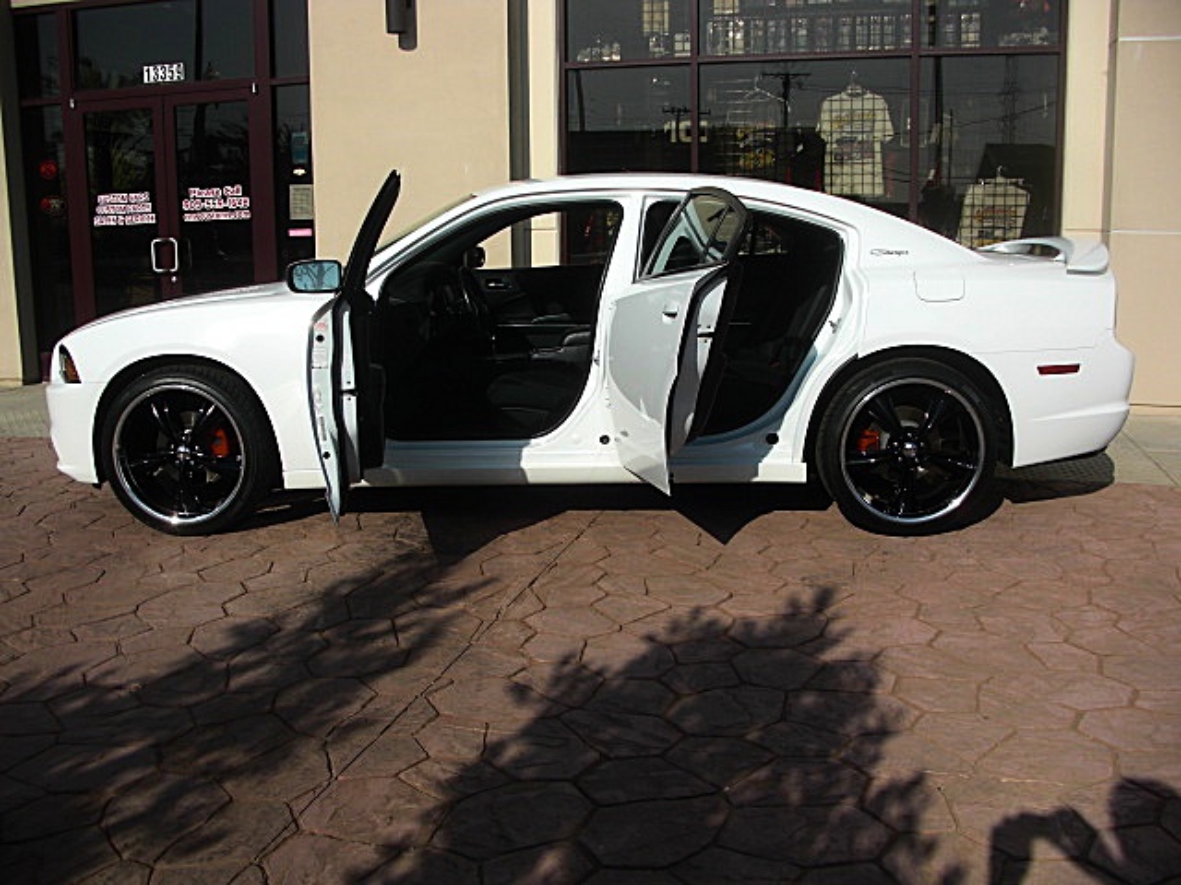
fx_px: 1228
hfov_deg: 51.4
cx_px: 590
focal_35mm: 36
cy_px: 442
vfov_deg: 39.7
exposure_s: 1/200
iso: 50
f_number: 7.9
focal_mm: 6.3
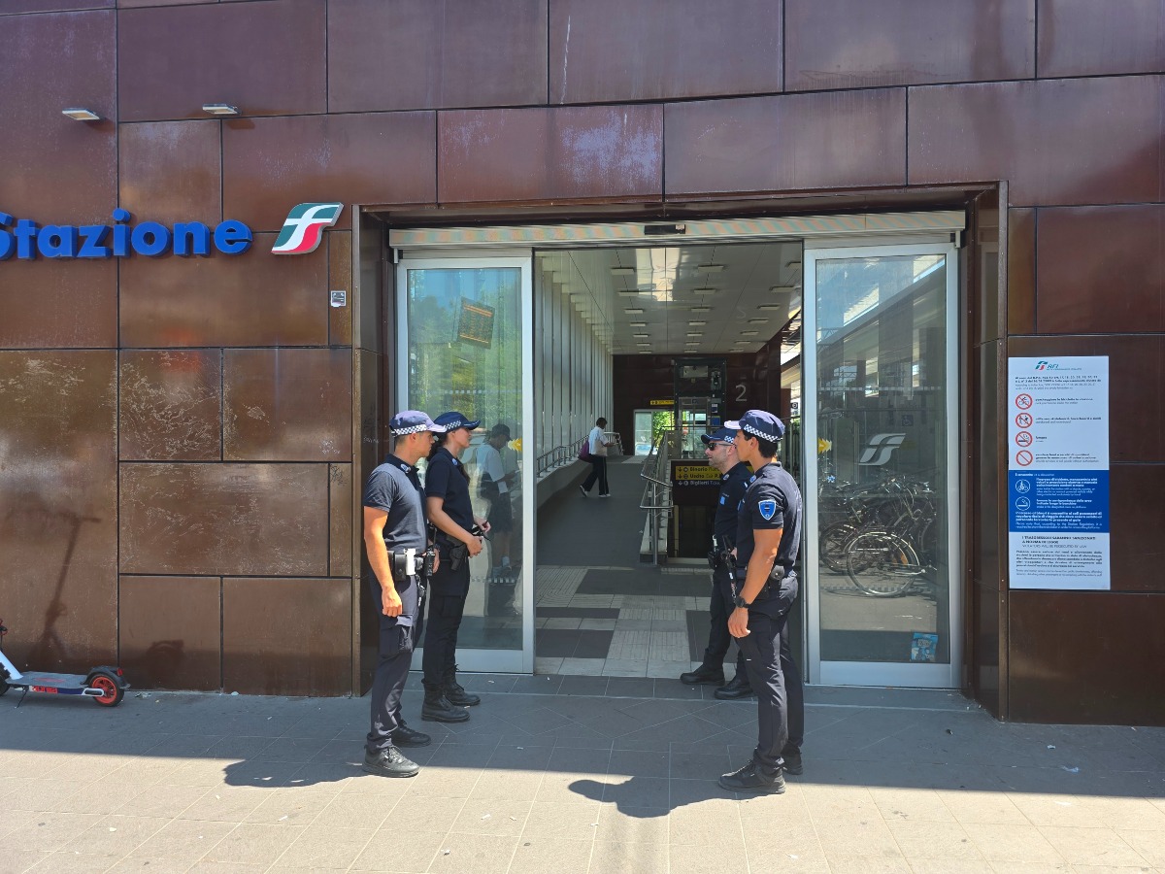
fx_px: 774
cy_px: 437
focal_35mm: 23
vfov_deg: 58.9
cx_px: 582
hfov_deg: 73.9
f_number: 1.7
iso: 25
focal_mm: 6.3
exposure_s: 1/359
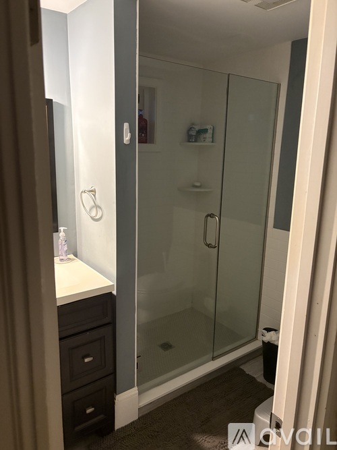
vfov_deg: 67.3
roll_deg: -1.0
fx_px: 338
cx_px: 168
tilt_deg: -11.7
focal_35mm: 26
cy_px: 225
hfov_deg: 53.0
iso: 500
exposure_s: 1/40
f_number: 1.6
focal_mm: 5.96
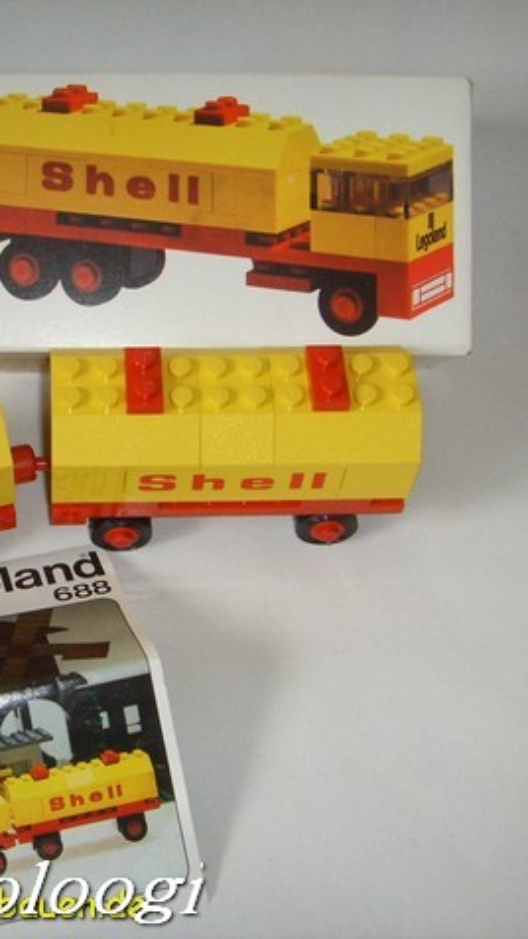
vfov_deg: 36.6
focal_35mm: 57
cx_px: -12
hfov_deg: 20.3
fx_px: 1420
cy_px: 469
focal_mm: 6.6
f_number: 3.5
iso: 100
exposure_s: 1/45
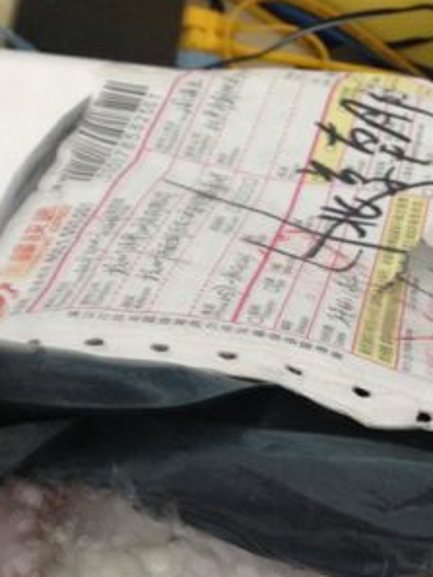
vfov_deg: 26.3
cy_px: 540
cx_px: 165
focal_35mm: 71
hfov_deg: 20.7
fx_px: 1183
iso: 200
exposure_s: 1/20
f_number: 2.4
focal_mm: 4.12
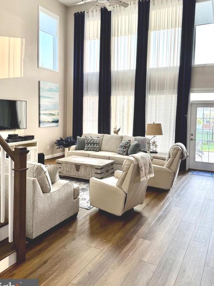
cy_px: 125
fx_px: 239
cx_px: 112
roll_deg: -0.6
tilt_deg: +3.0
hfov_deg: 48.2
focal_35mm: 29
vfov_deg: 61.4
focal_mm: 6.76
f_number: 1.78
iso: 64
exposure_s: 1/236
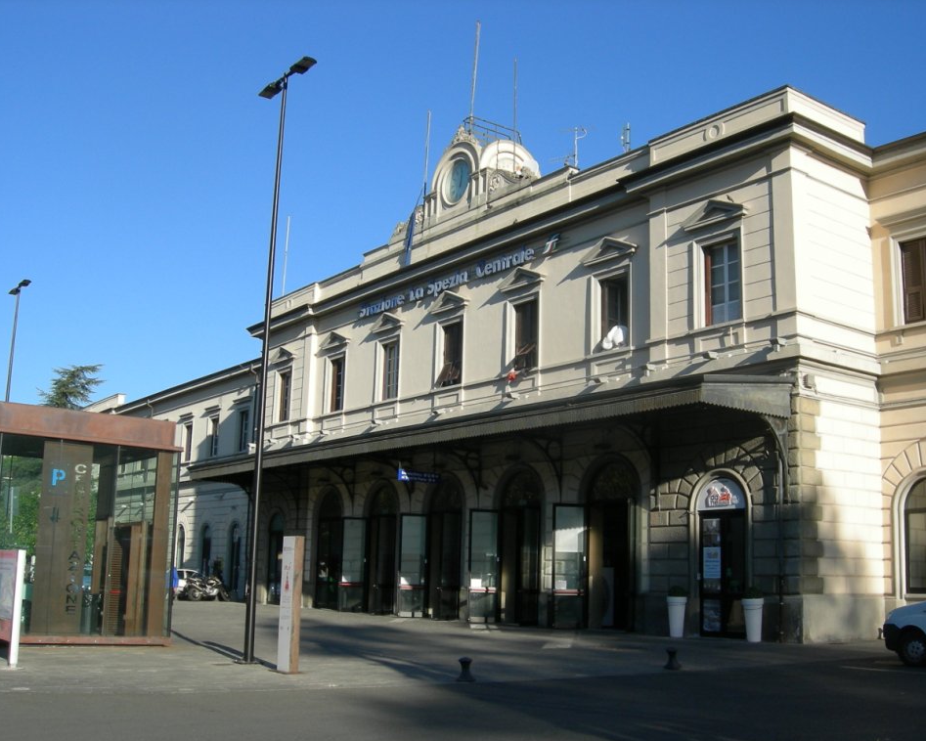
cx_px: 490
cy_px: 374
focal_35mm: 38
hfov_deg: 47.9
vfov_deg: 39.2
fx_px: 1042
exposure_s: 1/274
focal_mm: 7.5
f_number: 6
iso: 64
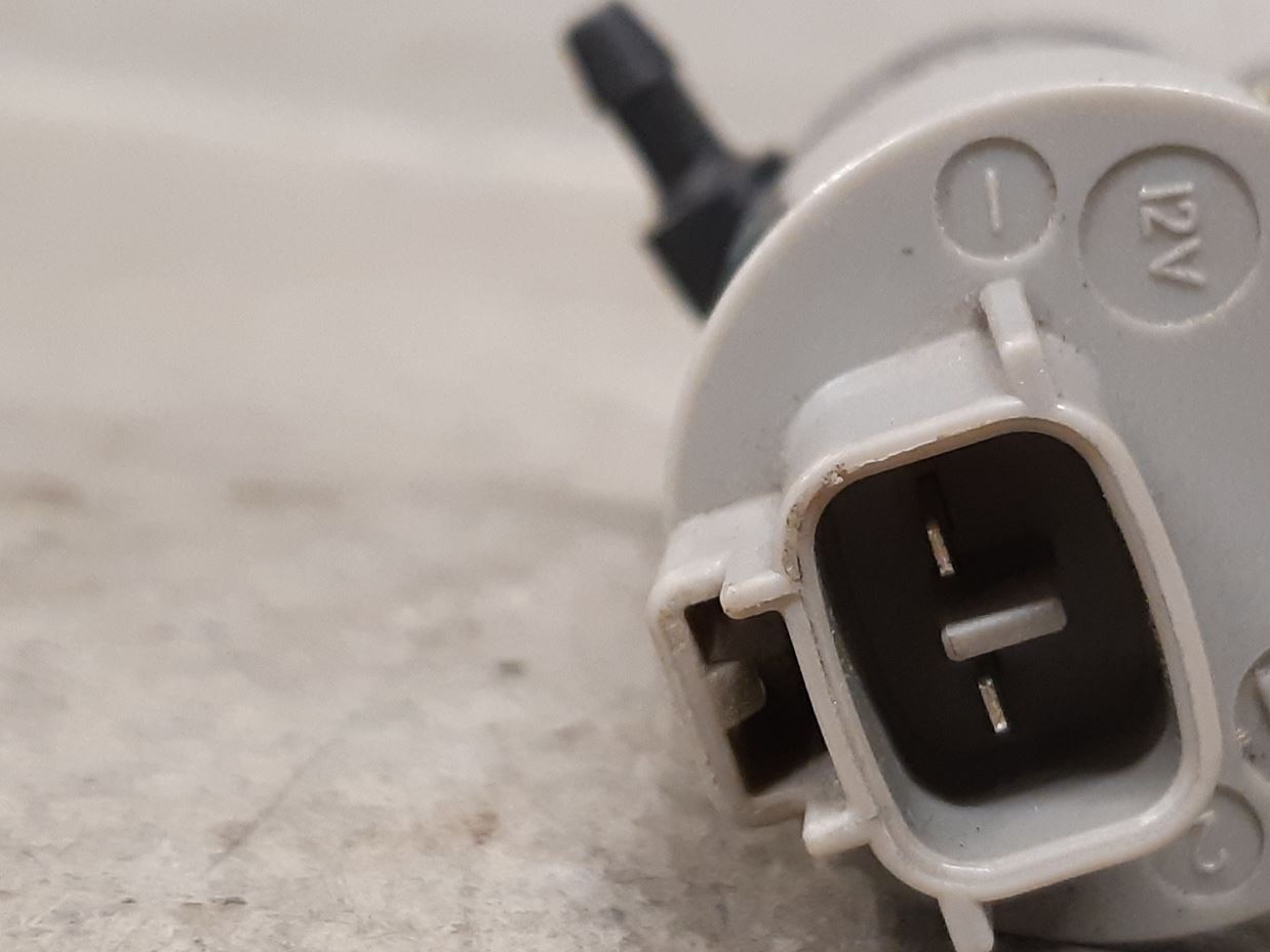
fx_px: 1578
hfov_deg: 43.2
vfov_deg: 33.5
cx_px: 854
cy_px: 557
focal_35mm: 43
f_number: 1.7
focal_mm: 3.93
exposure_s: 1/33
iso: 200
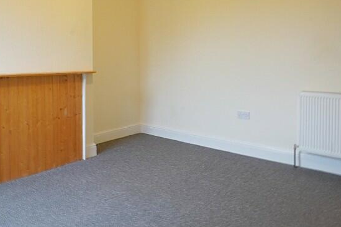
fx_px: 265
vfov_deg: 45.4
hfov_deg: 65.3
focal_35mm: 28
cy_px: 69
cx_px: 150
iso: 640
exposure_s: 1/2
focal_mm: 10
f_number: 18
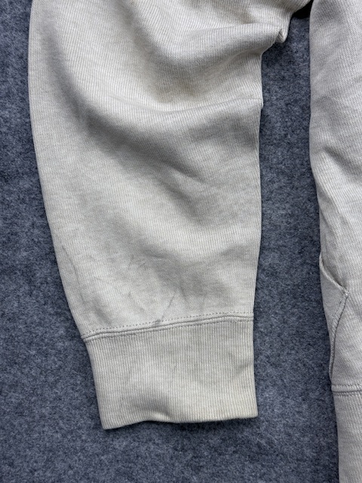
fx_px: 669
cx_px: 181
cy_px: 242
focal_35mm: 48
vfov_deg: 39.7
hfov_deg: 30.3
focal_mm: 6.76
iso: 50
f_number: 1.78
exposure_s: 1/189
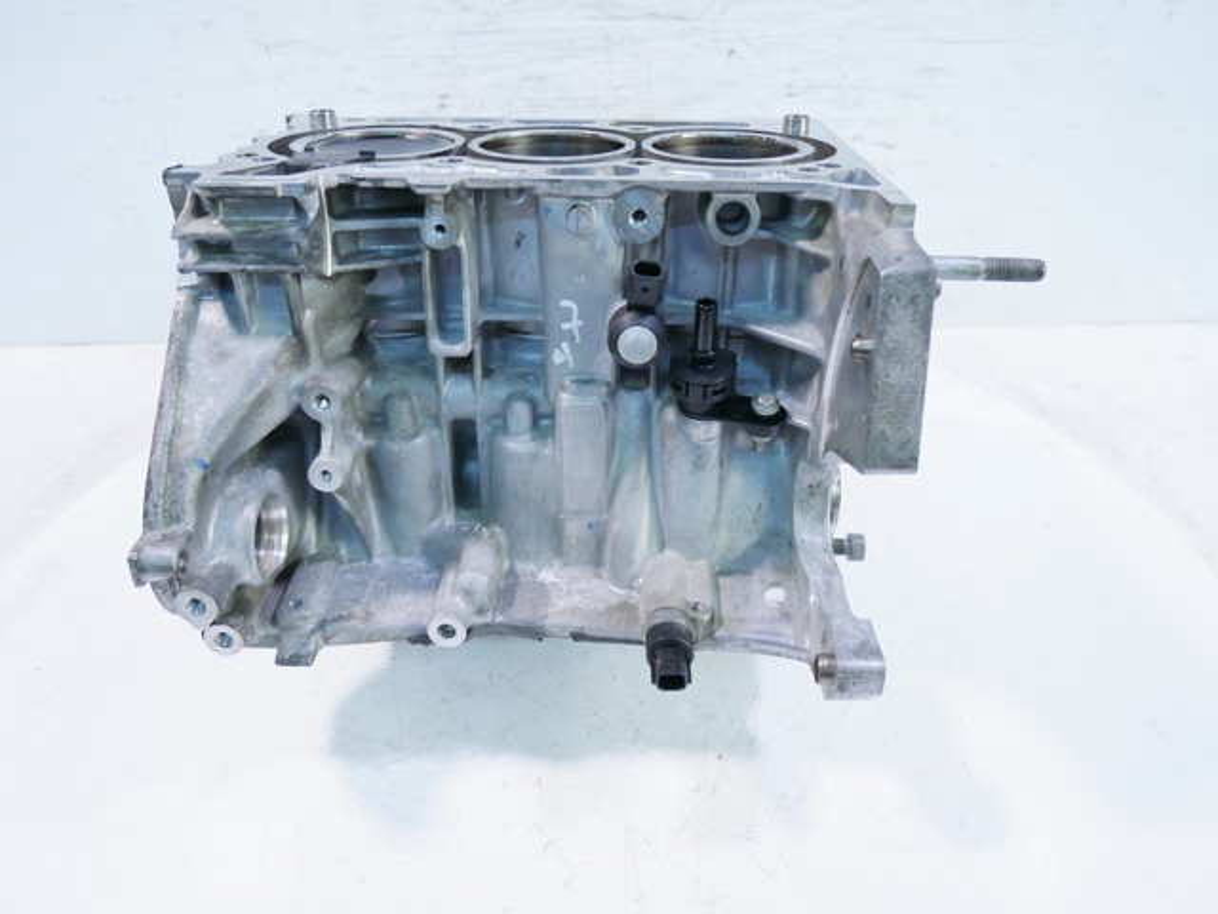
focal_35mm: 28
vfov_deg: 49.7
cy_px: 457
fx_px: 985
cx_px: 609
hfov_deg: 63.4
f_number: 3.6
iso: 400
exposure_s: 1/60
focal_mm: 14
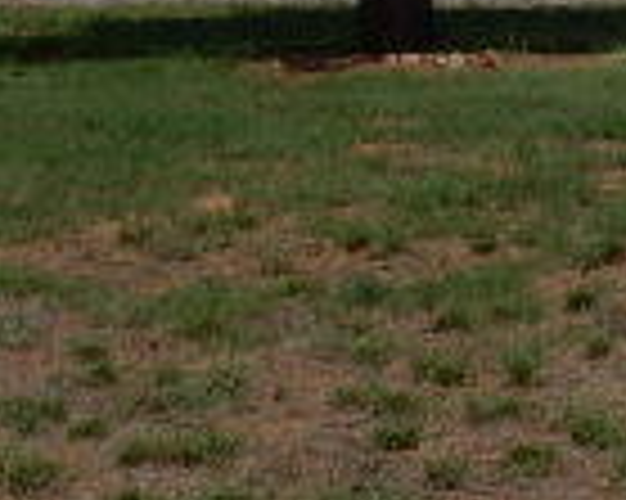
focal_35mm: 229
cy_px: -252
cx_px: 1360
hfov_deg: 8.0
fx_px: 4240
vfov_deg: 6.7
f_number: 5.6
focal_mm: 9
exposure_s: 1/2000
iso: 125
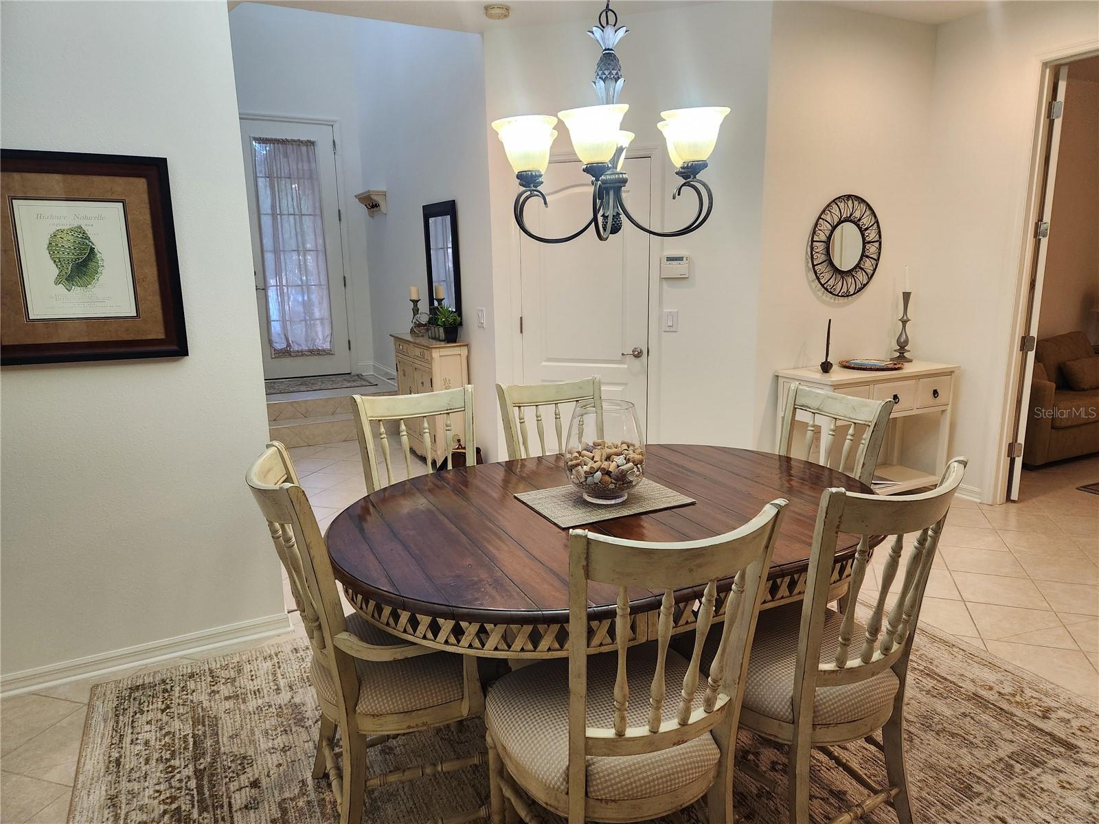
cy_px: 412
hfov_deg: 73.9
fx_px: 730
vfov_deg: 58.9
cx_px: 550
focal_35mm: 23
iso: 250
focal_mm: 5.4
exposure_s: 1/120
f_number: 1.8
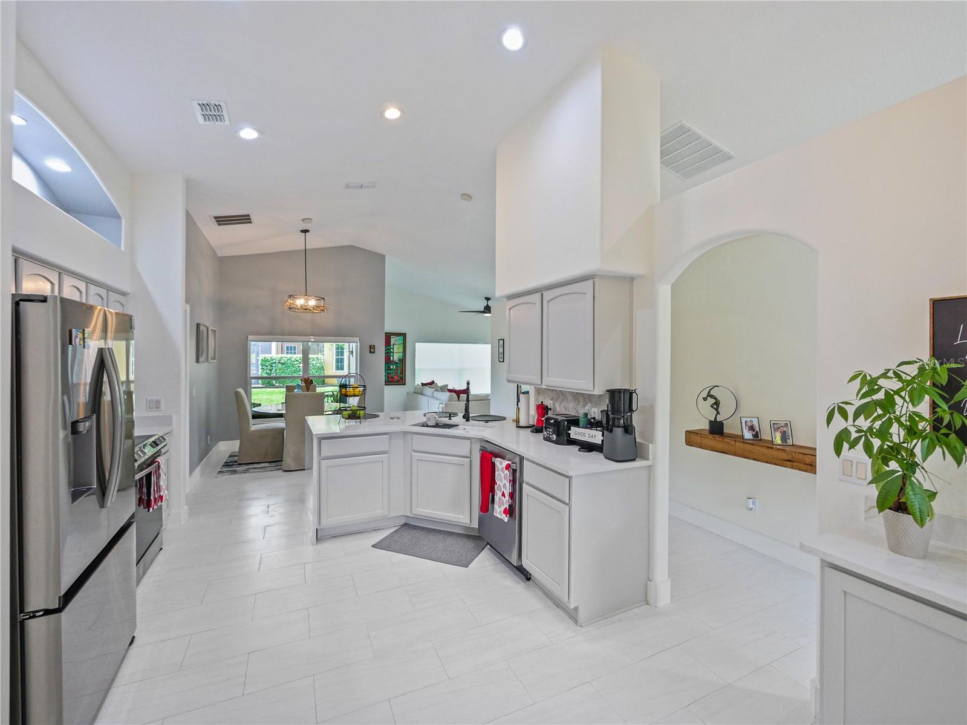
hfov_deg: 102.1
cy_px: 362
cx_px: 484
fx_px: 391
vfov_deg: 85.7
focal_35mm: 14
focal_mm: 7
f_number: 4
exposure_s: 1/60
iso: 1250
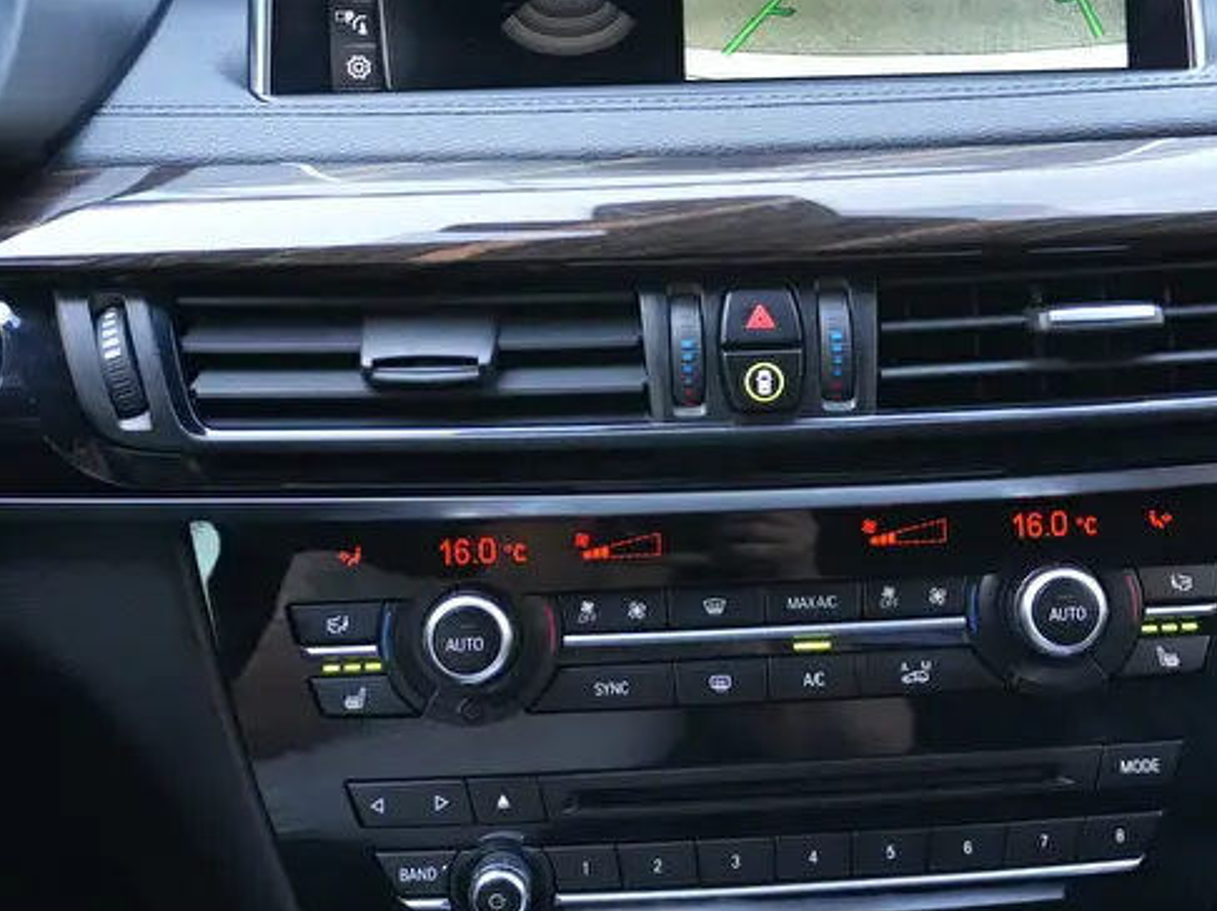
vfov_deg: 25.5
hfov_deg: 33.7
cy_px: 322
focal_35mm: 57
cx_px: 741
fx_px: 2003
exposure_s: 1/160
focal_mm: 24
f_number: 4.5
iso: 4000
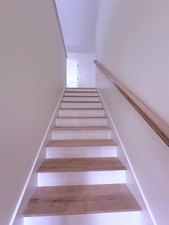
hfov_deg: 85.7
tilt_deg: +0.8
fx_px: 91
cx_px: 84
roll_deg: +0.2
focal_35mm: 14
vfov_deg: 102.1
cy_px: 112
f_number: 2.2
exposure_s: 1/60
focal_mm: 2.22
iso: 250
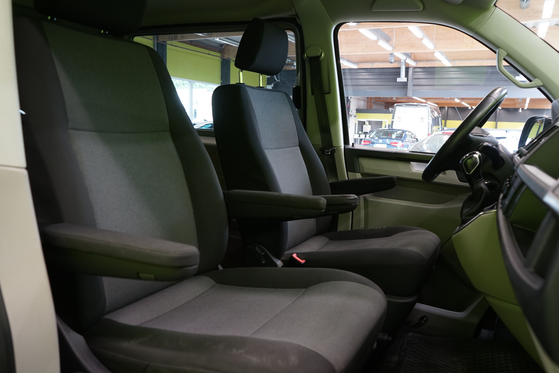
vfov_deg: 45.0
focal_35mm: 29
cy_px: 186
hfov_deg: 63.7
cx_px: 280
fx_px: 450
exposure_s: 1/15
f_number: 5.6
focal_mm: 29
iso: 1000
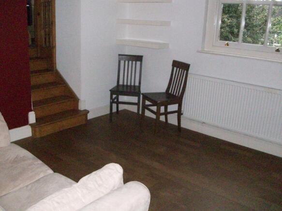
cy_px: 106
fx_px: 277
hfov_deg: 54.0
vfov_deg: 41.8
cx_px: 141
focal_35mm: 34
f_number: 2.8
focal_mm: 5.7
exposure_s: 1/128
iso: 800
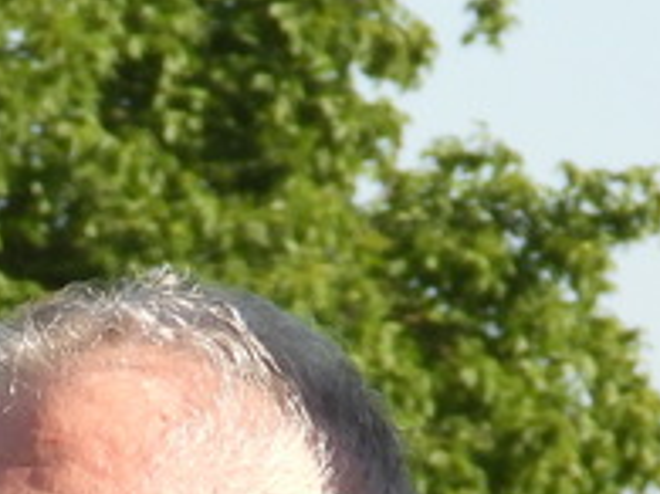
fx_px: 19931
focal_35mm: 1046
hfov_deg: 1.9
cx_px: -1026
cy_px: 1218
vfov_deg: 1.4
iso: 100
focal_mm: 30.5
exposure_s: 1/400
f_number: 4
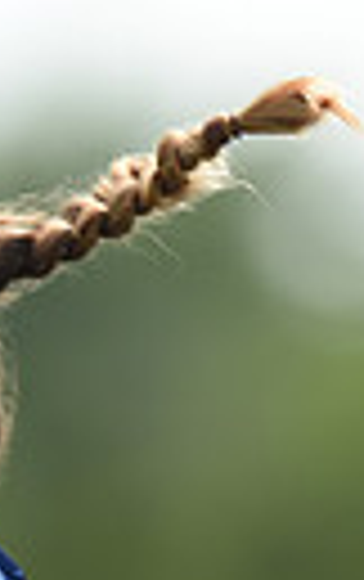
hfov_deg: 0.7
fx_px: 28871
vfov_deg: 1.2
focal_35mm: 1825
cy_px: 465
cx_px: 440
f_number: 2.8
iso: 100
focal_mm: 400
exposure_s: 1/1000
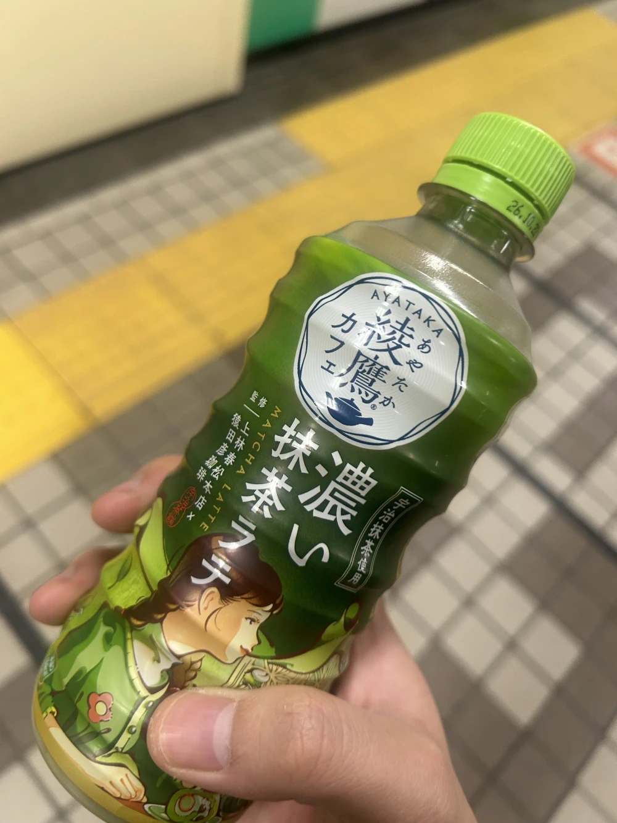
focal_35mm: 26
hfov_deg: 53.1
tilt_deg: -54.8
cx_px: 308
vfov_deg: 67.3
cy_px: 412
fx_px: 618
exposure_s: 1/50
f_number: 1.5
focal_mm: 5.7
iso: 80
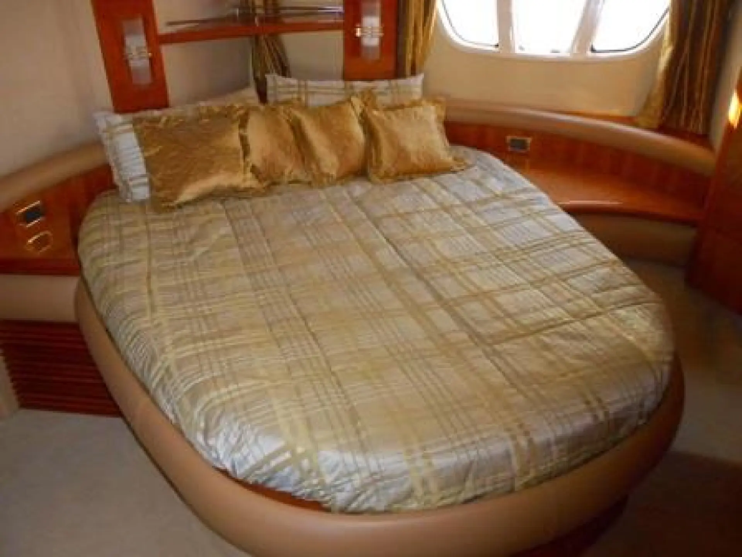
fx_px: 622
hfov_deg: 61.7
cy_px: 278
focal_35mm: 29
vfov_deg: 48.2
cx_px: 371
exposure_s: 1/25
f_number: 4
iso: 400
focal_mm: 5.2
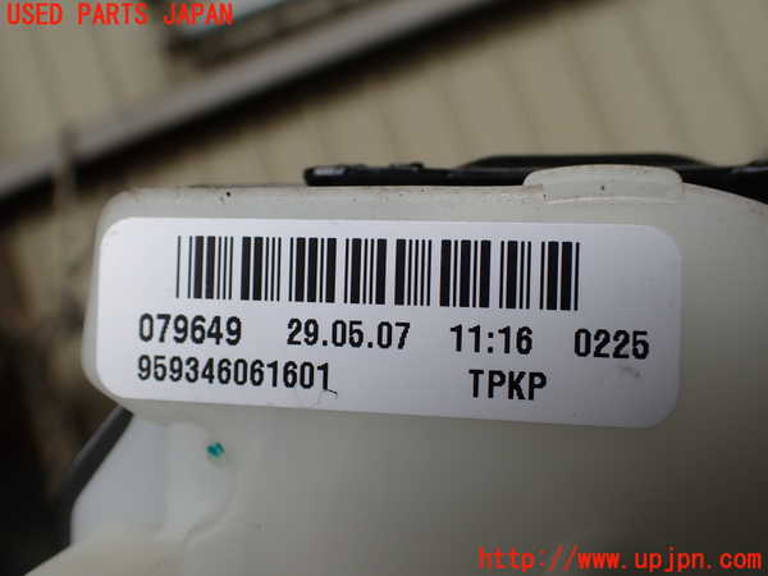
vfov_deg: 46.8
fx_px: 666
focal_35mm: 30
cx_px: 384
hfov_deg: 60.0
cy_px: 288
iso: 100
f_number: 3.2
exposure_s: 1/320
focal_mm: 5.4
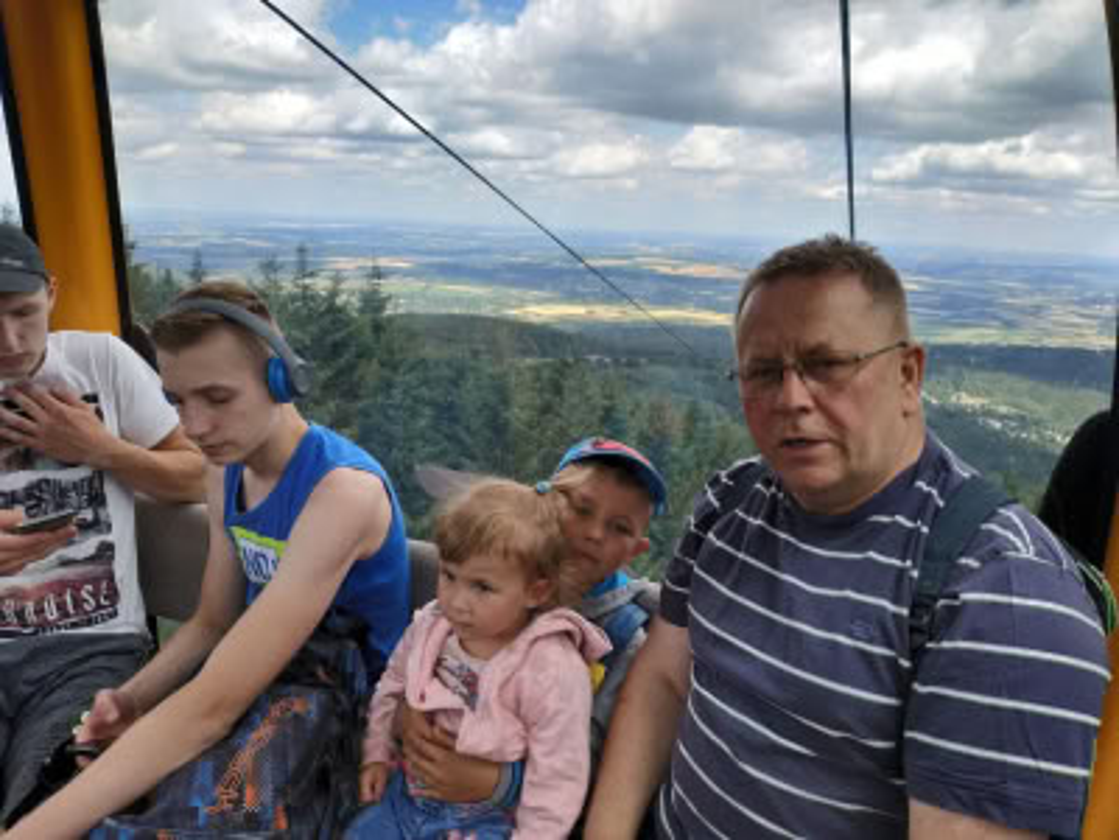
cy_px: 420
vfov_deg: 56.8
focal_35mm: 24
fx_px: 776
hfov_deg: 71.6
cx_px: 560
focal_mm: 3.94
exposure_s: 1/1038
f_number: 1.9
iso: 250
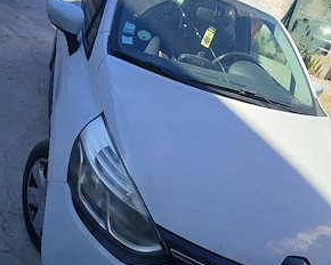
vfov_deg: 41.9
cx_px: 161
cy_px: 167
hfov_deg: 51.5
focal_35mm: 35
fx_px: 343
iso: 20
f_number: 1.8
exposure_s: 1/213
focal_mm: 3.98
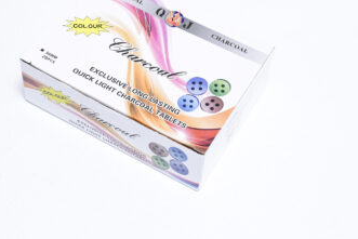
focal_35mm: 91
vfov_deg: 15.0
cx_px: 144
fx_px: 905
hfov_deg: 22.3
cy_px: 86
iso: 3200
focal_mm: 70
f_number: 8
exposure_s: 1/250
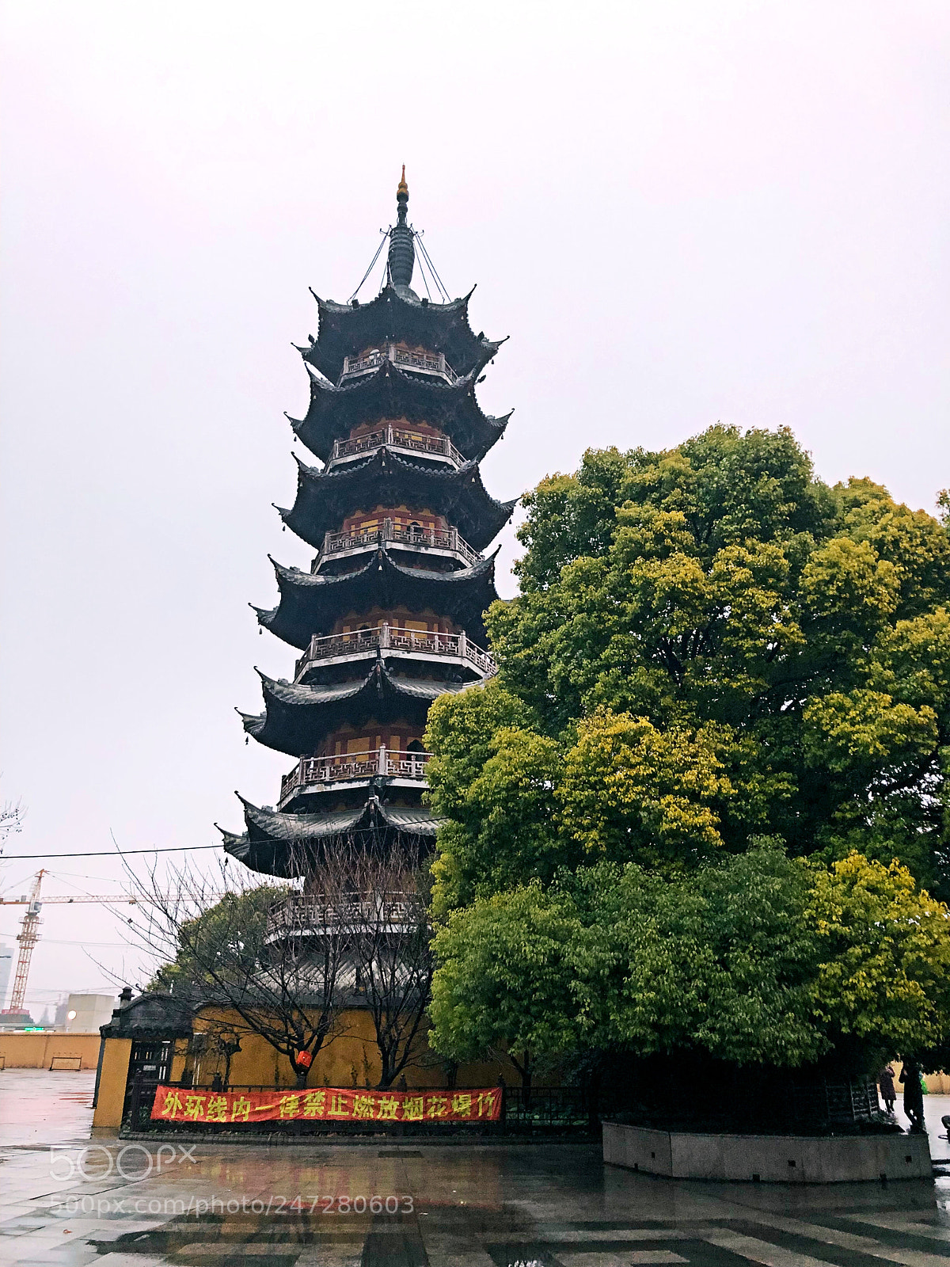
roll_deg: +0.3
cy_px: 634
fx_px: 1025
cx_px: 475
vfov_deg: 63.4
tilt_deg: +23.1
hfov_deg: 49.7
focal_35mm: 28
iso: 40
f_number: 1.8
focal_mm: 4
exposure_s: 1/25
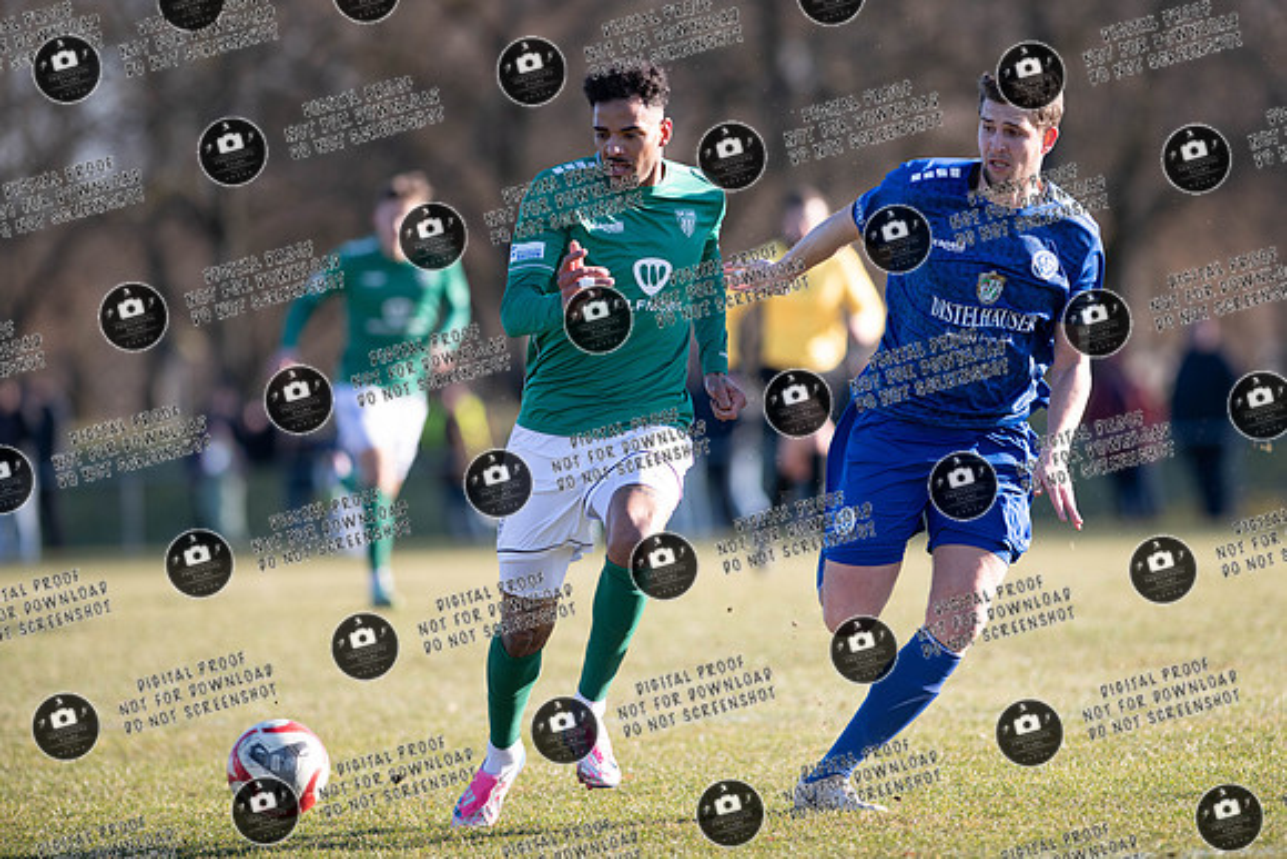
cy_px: 378
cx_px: 721
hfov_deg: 6.1
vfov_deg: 4.1
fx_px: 12026
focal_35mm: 336
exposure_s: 1/1600
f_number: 3.2
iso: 320
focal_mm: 300
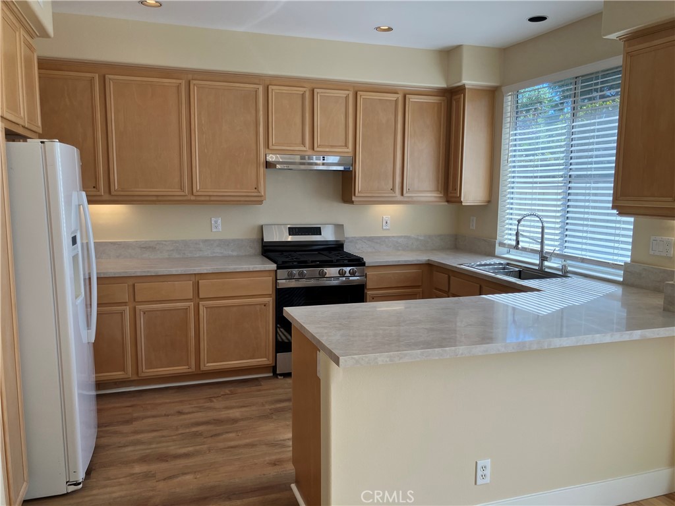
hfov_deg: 63.4
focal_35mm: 28
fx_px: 546
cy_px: 253
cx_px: 338
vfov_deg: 49.7
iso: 32
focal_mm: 3.99
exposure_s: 1/333
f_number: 1.8
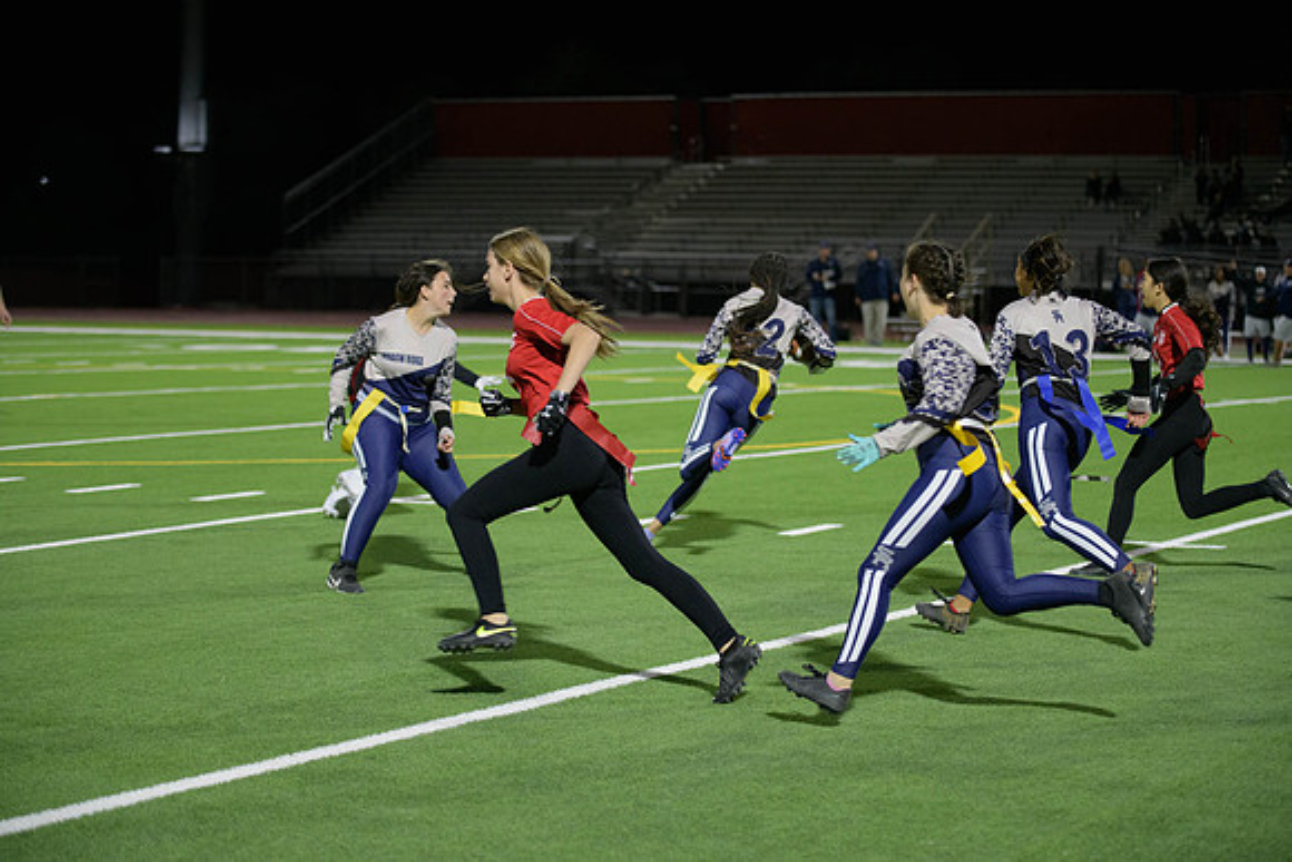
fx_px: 3051
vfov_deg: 16.1
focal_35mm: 85
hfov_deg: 23.9
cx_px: 646
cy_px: 431
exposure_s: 1/640
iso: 2800
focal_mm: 85
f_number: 2.8
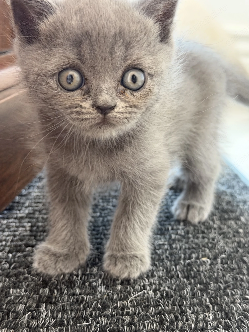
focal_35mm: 48
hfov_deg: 30.3
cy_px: 166
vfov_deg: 39.7
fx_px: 461
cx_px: 124
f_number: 1.78
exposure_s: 1/40
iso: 320
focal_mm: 6.76
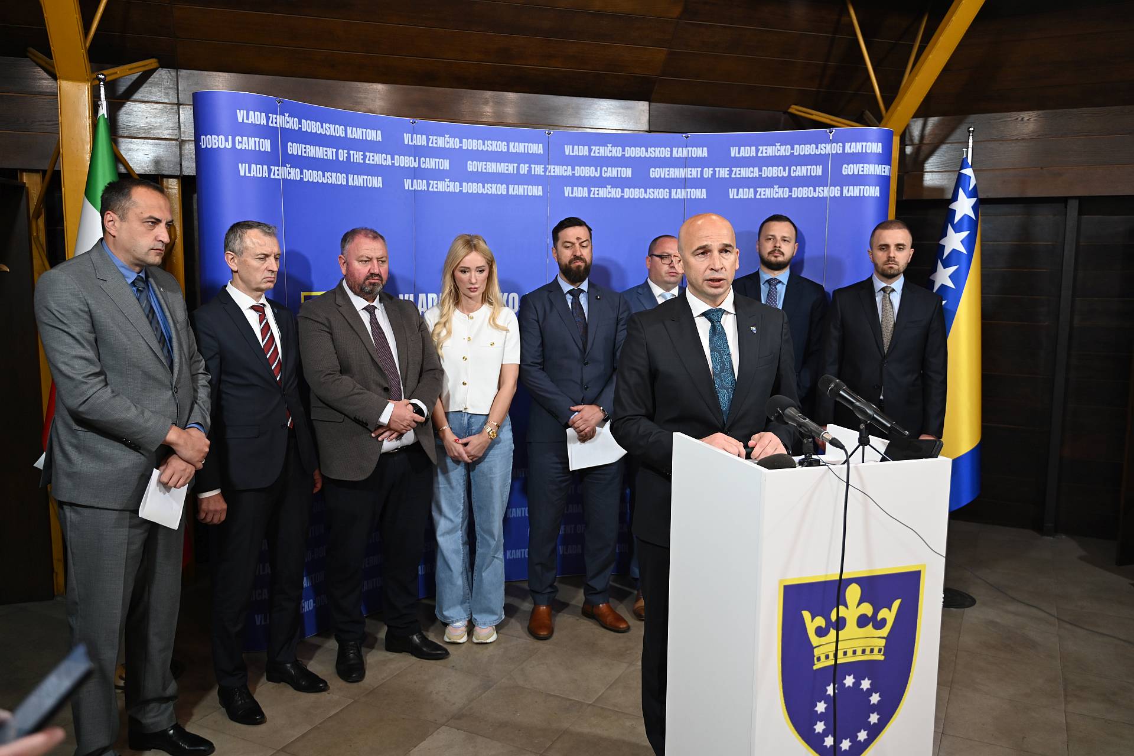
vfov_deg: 46.4
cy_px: 378
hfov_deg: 65.5
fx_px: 882
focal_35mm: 28
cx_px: 567
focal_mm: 28
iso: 720
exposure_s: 1/125
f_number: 2.8
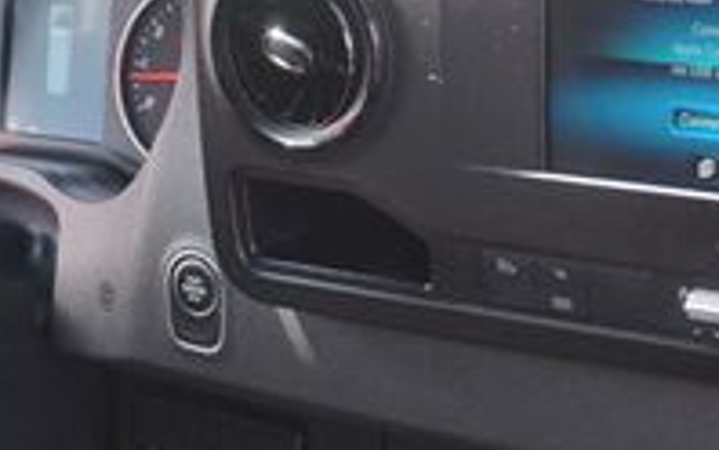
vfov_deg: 11.4
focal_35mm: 114
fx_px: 2228
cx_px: 251
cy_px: 450
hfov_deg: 18.3
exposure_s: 1/60
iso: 160
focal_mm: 23
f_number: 4
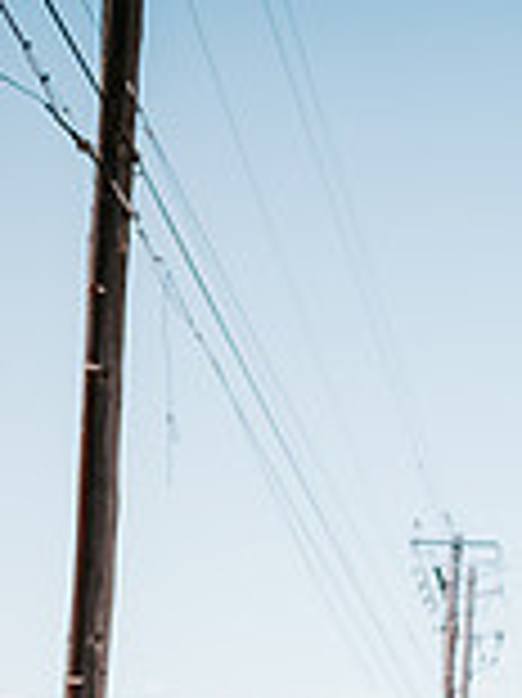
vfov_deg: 24.2
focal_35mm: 67
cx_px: 603
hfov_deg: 20.6
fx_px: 1349
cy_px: 977
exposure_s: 1/640
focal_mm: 24
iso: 100
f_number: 2
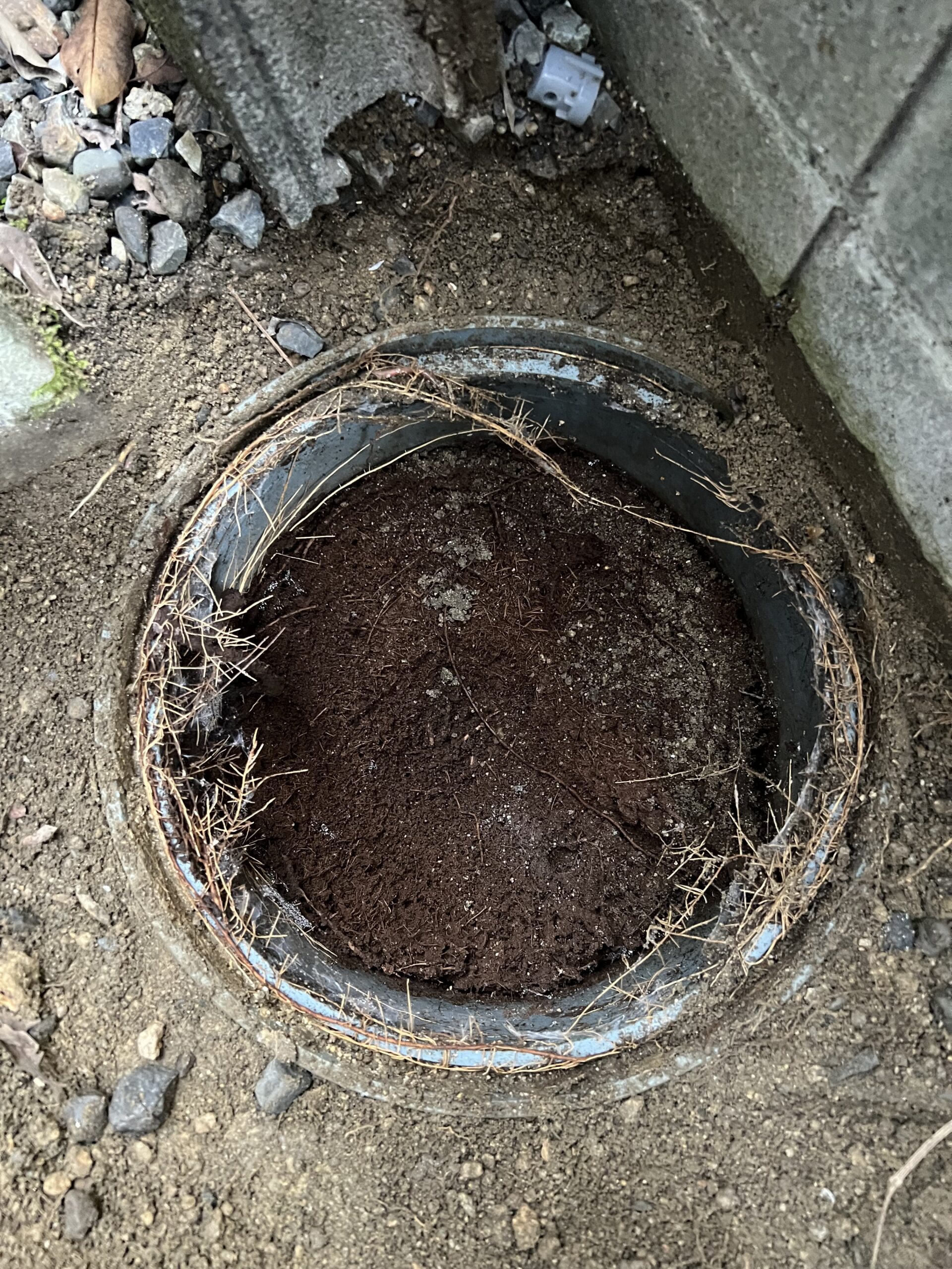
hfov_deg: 53.1
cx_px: 476
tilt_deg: -83.1
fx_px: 953
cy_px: 634
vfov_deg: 67.3
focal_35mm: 26
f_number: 1.5
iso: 800
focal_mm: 5.7
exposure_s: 1/30
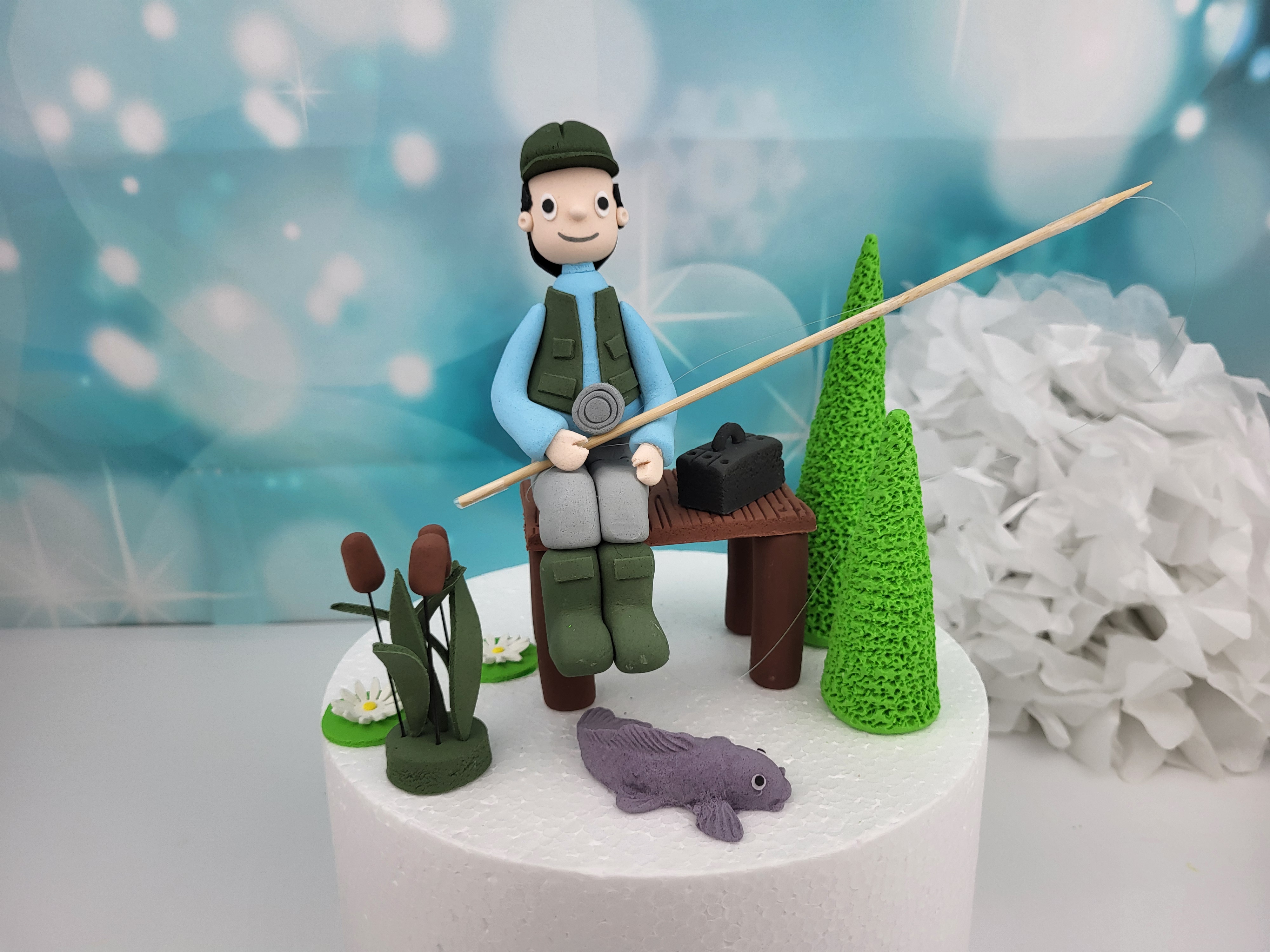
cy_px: 476
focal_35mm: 26
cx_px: 635
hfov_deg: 67.3
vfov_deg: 53.1
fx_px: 954
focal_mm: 5.4
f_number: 1.8
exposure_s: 1/235
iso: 40
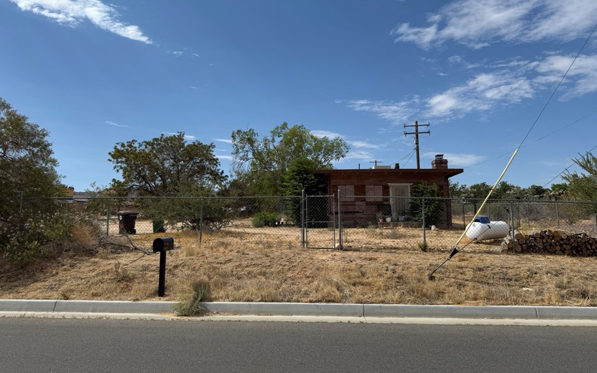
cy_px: 164
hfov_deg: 70.4
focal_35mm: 26
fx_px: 423
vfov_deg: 47.5
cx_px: 304
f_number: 1.78
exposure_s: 1/7353
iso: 80
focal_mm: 6.76
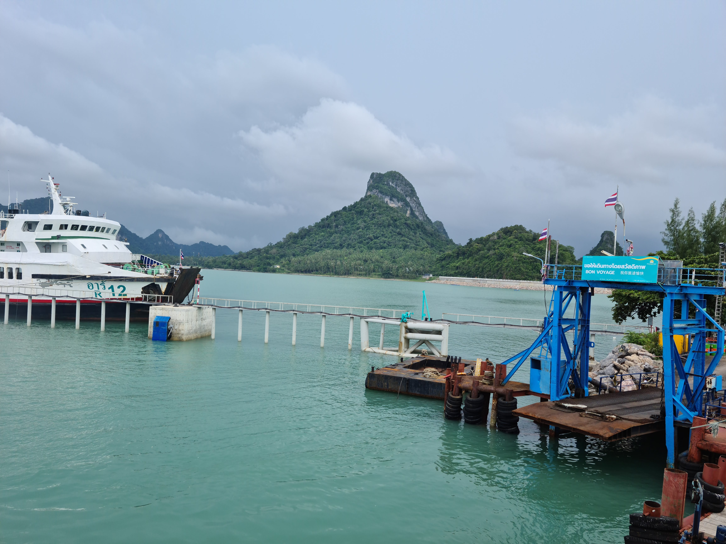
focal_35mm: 27
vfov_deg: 51.4
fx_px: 566
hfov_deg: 65.3
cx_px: 363
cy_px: 272
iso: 25
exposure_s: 1/399
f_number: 2
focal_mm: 5.9
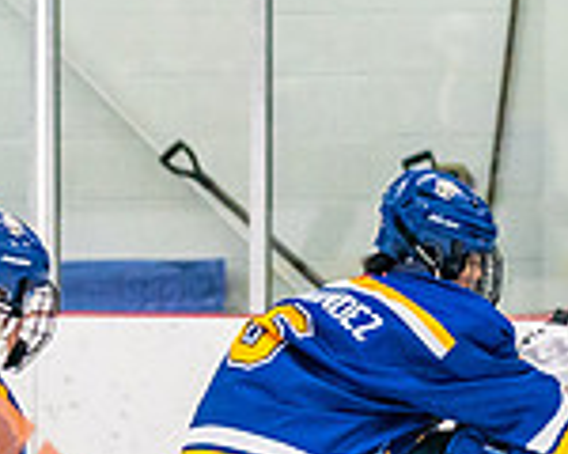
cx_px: 860
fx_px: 8523
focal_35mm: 507
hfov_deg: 3.8
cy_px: 528
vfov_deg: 3.1
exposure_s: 1/1250
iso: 3200
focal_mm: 91
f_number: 2.8
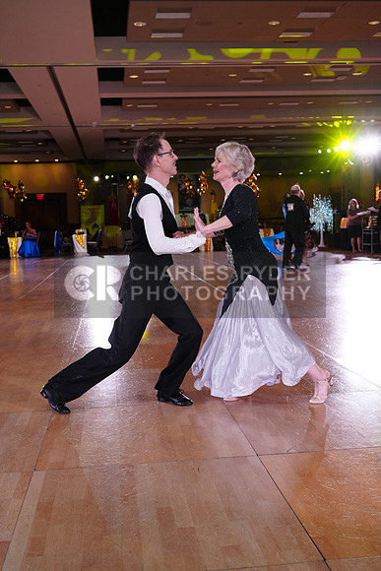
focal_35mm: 40
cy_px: 286
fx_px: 635
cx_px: 190
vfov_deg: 48.4
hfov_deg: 33.4
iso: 2000
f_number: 5.6
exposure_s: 1/250
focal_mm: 40
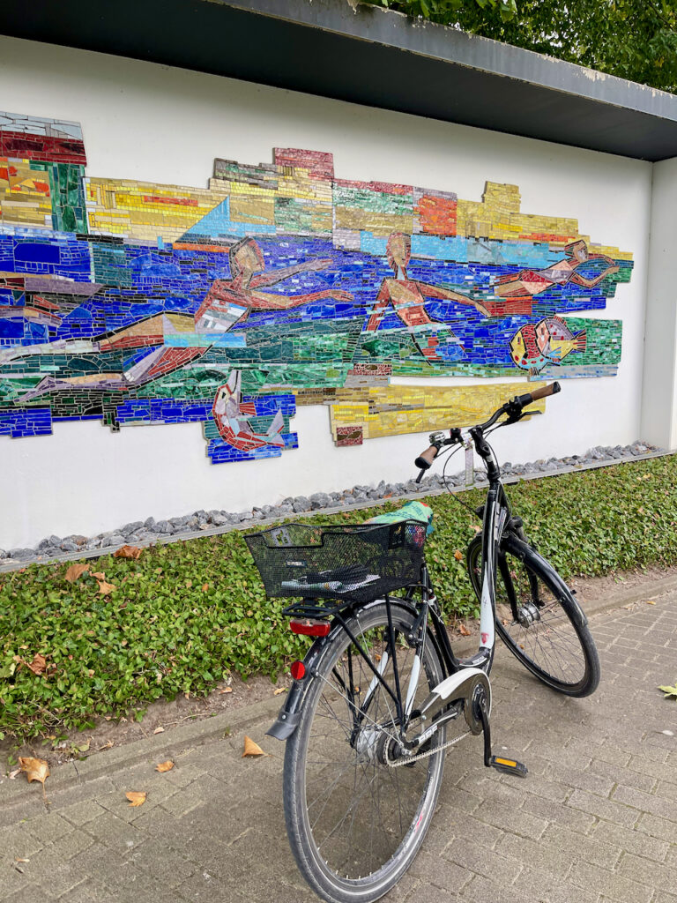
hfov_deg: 54.9
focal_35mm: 25
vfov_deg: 69.4
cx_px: 338
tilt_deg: -8.8
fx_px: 652
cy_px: 452
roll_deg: +1.4
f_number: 1.6
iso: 32
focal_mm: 5.1
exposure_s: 1/258
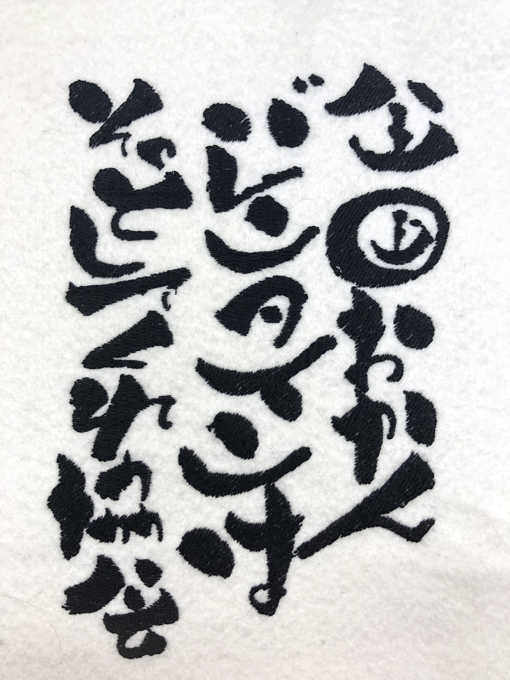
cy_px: 340
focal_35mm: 28
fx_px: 550
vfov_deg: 63.4
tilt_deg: -86.4
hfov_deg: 49.7
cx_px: 255
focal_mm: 3.99
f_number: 1.8
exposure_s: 1/120
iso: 40
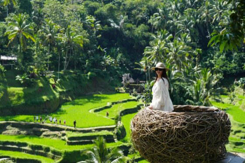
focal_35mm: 66
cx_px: 122
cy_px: 82
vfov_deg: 20.6
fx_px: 449
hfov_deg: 30.5
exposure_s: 1/160
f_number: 5
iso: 100
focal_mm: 66
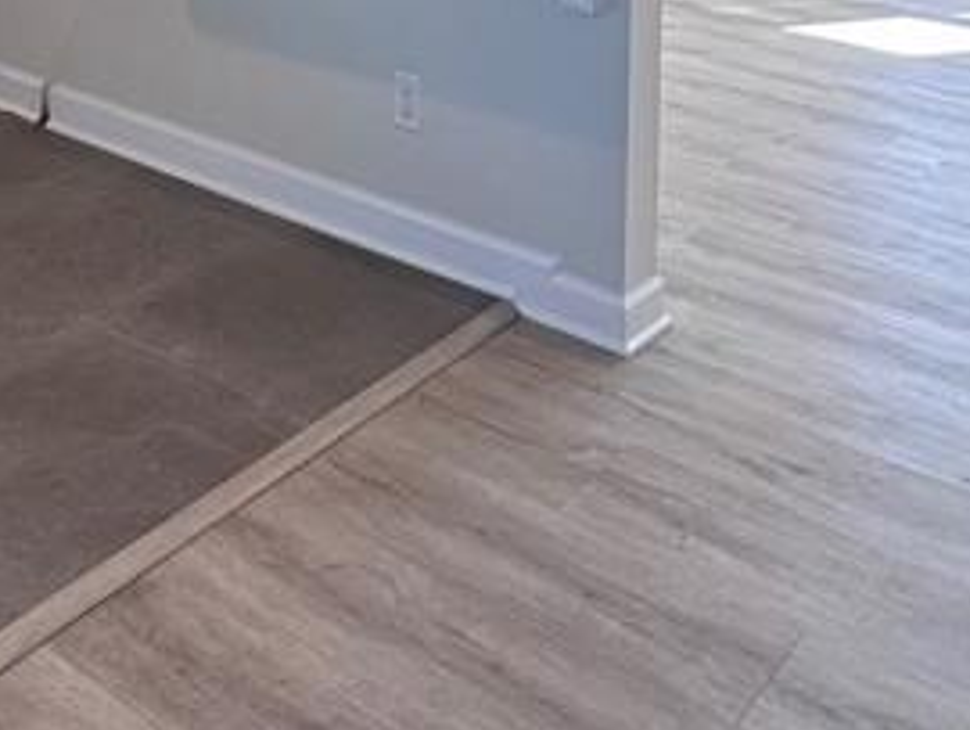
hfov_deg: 36.1
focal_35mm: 53
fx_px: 1486
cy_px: -356
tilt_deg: -1.8
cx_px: 424
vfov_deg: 22.7
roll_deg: -0.4
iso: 80
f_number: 2.2
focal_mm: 2.22
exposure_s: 1/120
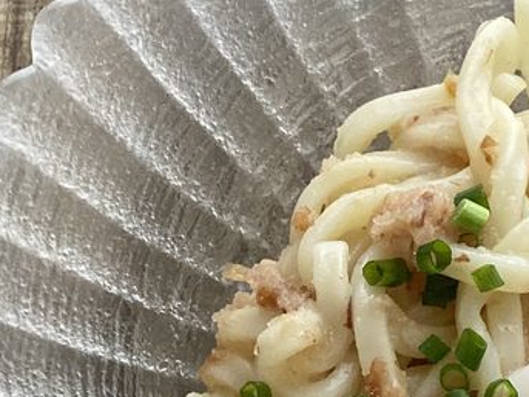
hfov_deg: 21.4
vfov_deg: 16.0
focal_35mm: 91
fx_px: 1390
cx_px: 399
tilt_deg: -76.9
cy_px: 374
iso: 640
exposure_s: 1/35
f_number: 1.8
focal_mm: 4.25
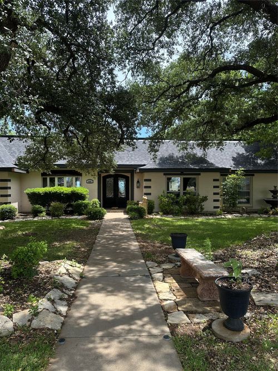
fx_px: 257
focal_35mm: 24
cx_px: 139
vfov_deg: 71.6
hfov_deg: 56.8
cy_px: 186
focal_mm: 6.86
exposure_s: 1/1095
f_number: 1.78
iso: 80
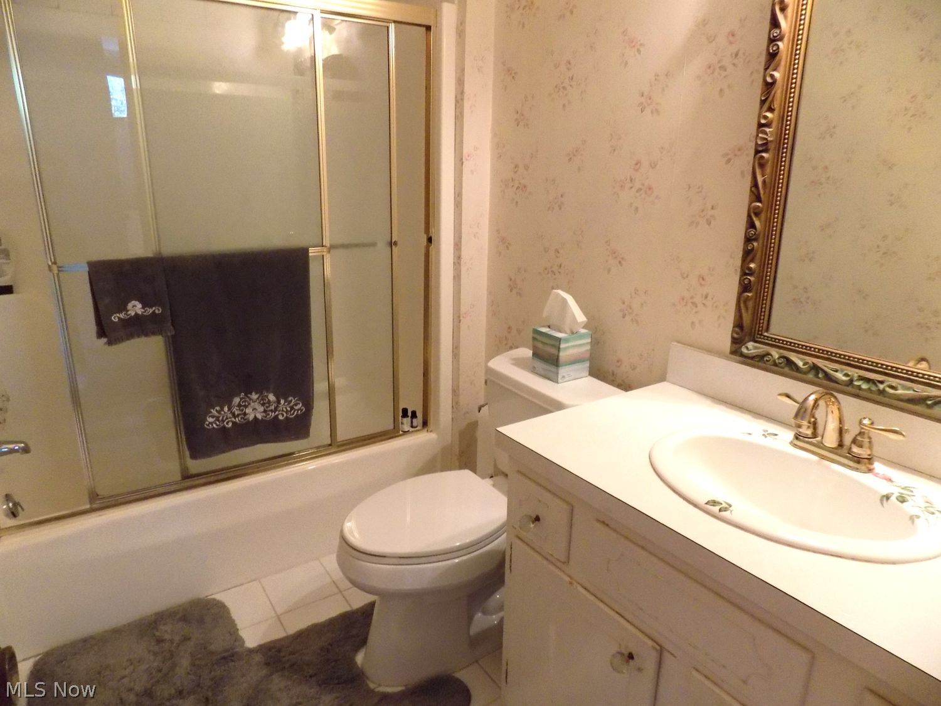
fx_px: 625
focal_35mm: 23
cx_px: 470
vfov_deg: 58.9
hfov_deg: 73.9
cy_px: 353
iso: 400
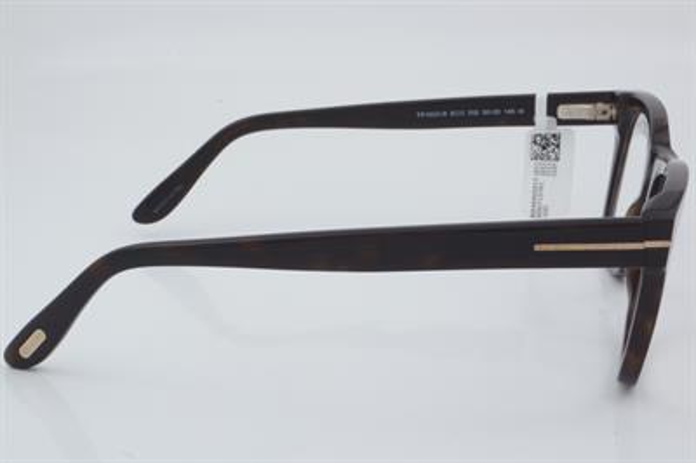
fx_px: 1449
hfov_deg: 27.0
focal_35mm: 75
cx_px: 348
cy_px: 232
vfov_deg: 18.2
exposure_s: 1/3
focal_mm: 50
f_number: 32
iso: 100
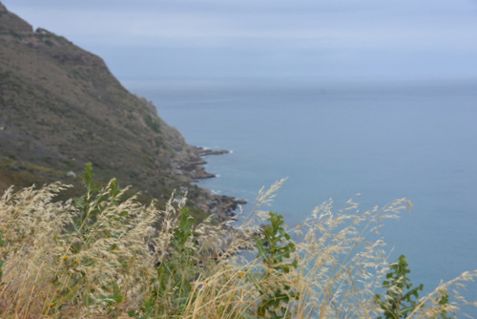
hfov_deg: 35.6
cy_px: 160
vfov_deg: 24.2
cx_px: 238
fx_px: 742
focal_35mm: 56
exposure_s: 1/640
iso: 200
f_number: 6.3
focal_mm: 56
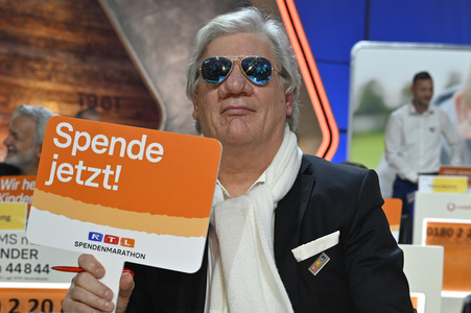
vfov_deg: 35.0
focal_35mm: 38
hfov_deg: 50.7
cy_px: 156
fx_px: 497
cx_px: 236
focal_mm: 38
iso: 800
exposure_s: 1/200
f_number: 4
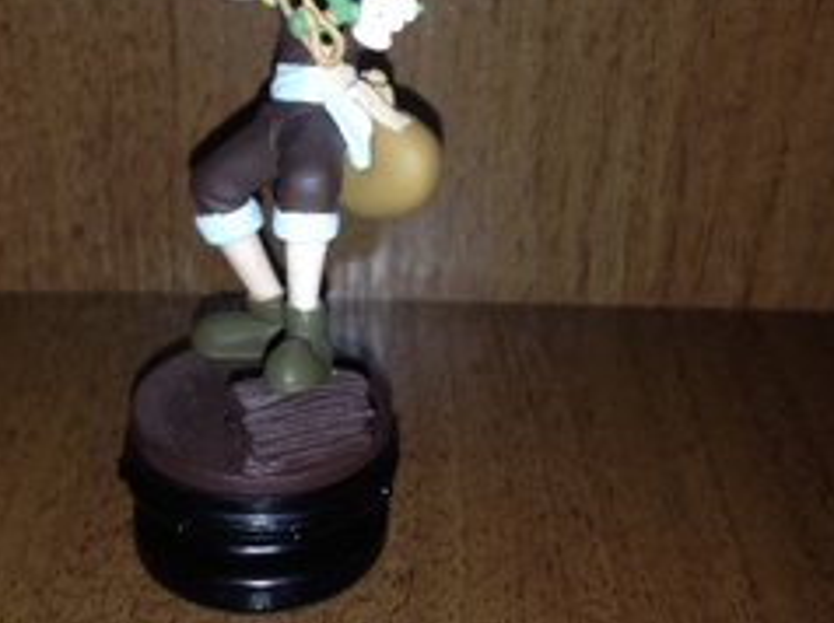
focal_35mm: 50
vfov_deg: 28.8
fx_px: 1203
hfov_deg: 38.0
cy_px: 203
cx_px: 322
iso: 50
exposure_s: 1/70
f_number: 2.4
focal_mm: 4.12
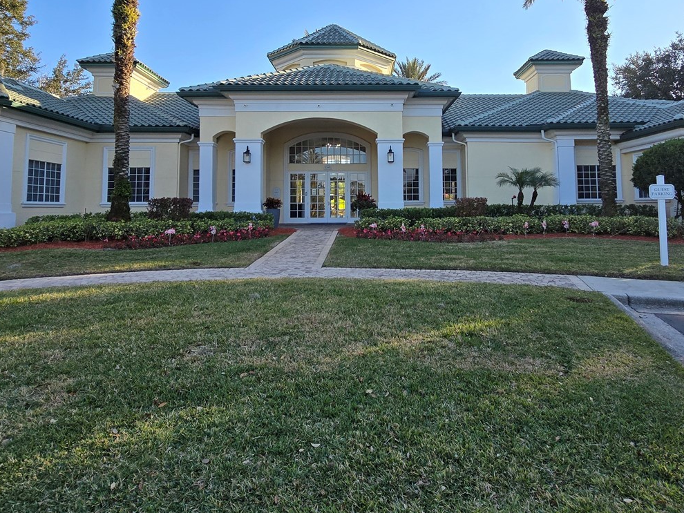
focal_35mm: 21
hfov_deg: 78.7
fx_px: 415
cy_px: 175
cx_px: 379
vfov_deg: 62.0
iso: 50
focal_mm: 2.2
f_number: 2.2
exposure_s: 1/997
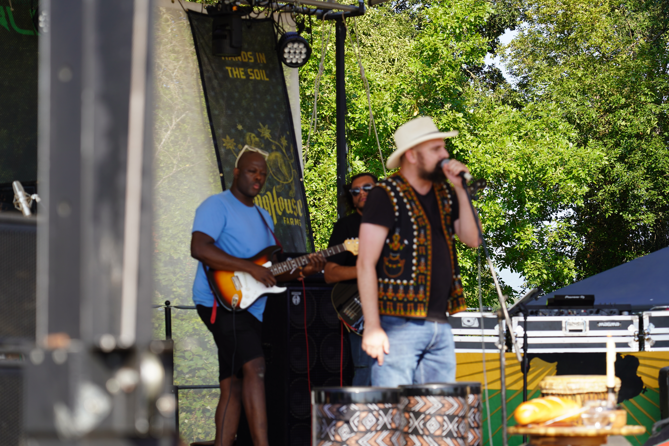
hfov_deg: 19.5
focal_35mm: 105
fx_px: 1951
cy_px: 223
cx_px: 334
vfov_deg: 13.0
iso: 100
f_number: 5.6
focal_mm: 105
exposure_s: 1/160
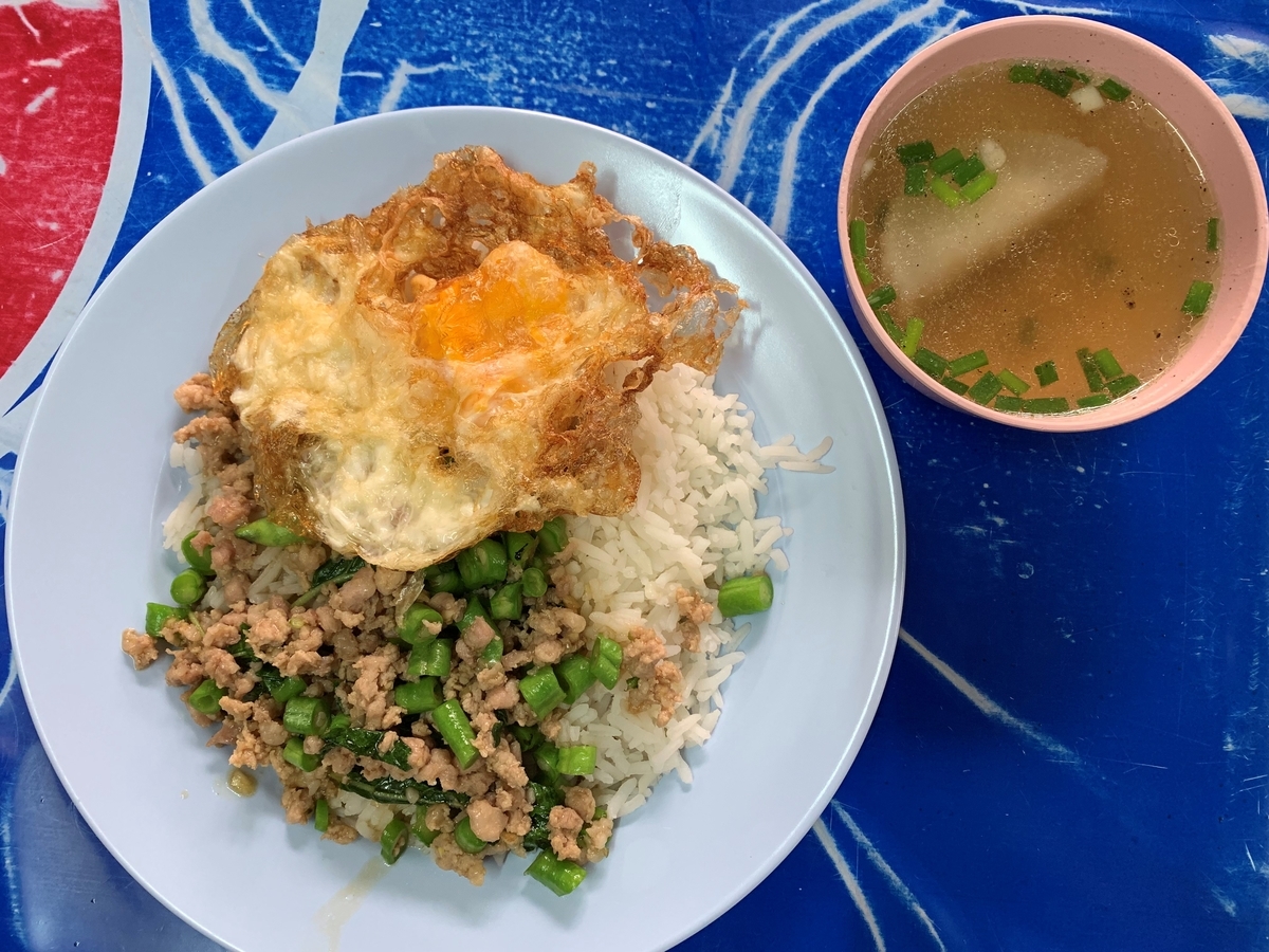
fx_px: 953
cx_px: 634
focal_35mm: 26
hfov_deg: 67.3
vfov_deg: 53.1
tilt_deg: -84.2
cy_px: 476
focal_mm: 4.25
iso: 100
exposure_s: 1/50
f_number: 1.8
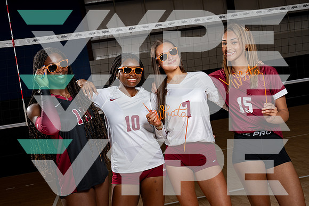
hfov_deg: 44.5
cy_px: 103
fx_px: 378
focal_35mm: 44
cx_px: 154
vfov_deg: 30.5
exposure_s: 1/250
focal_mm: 44
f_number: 8
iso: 100
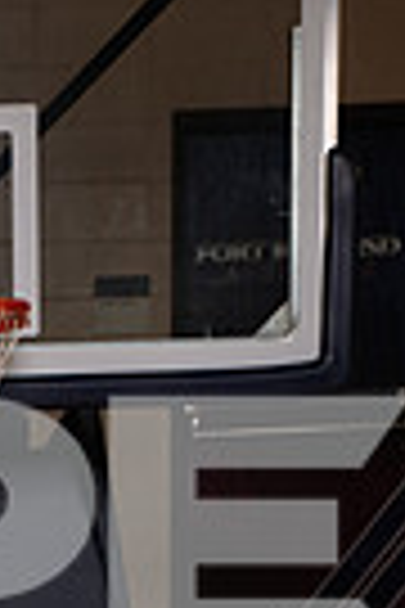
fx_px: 2244
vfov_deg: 14.6
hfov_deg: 9.9
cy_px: 856
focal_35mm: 133
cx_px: -248
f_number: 7.1
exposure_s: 1/400
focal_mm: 40
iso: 250
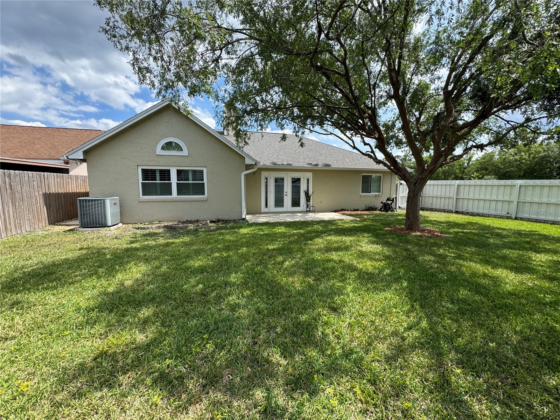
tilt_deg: -7.6
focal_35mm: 14
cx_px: 280
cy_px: 210
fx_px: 226
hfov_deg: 102.1
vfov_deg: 85.7
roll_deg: -0.5
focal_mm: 2.22
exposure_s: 1/899
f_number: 2.2
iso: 50
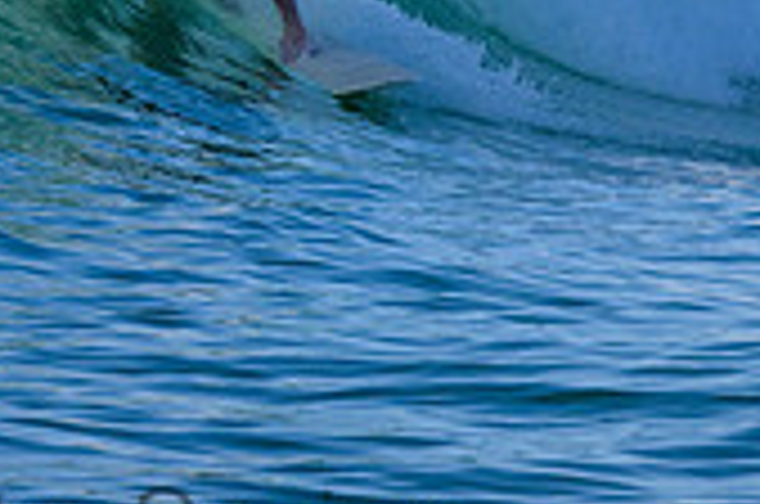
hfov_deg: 1.3
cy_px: -218
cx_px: 126
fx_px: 32618
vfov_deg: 0.9
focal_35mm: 1548
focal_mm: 450
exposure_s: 1/2000
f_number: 10
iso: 560
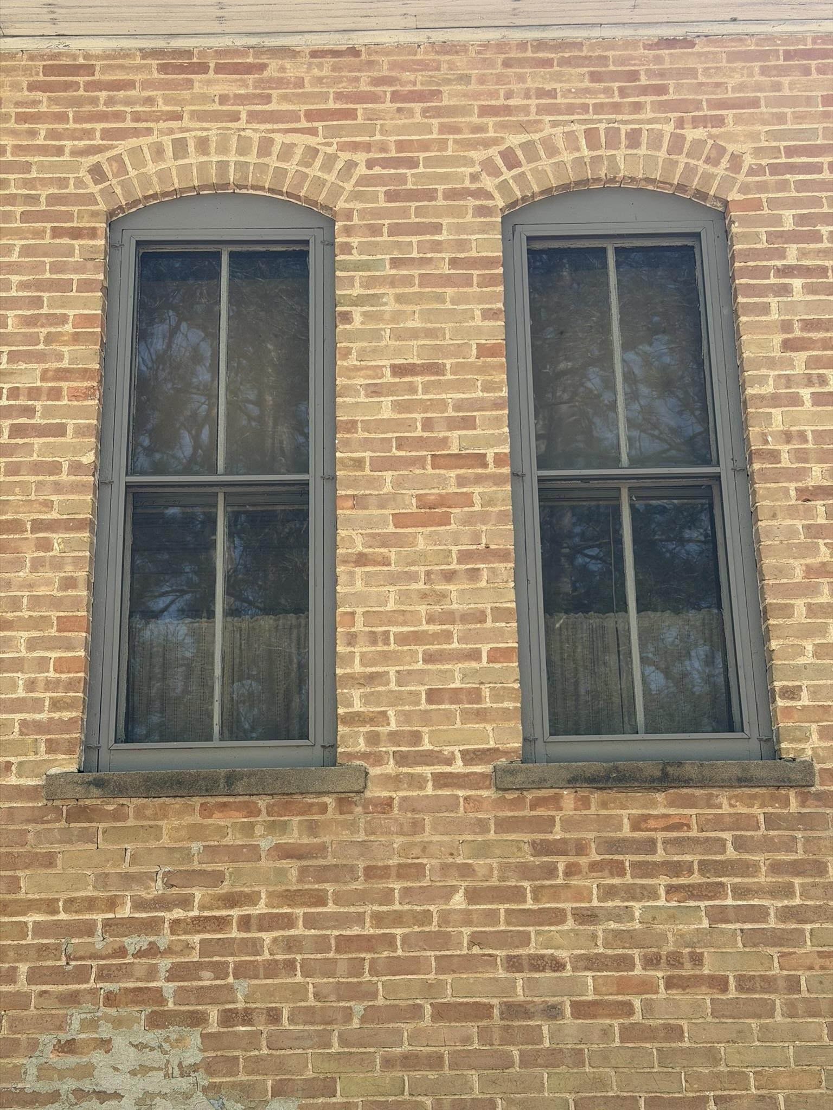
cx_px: 416
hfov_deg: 30.3
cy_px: 555
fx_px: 1540
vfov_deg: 39.7
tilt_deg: +18.8
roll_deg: +0.7
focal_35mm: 48
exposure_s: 1/509
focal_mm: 6.76
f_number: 1.78
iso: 64
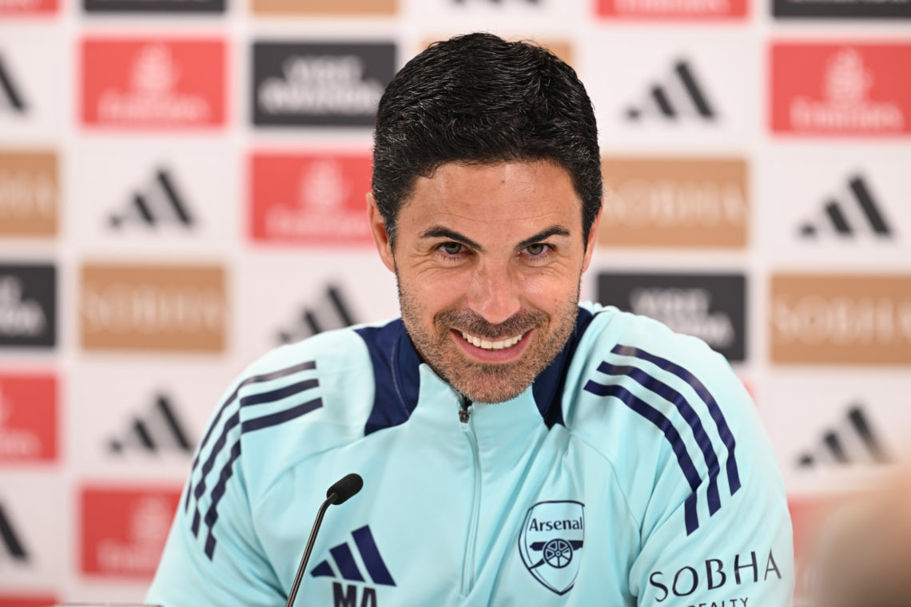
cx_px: 456
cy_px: 304
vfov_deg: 3.4
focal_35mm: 400
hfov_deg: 5.2
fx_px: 10121
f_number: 4
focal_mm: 400
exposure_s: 1/60
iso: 500
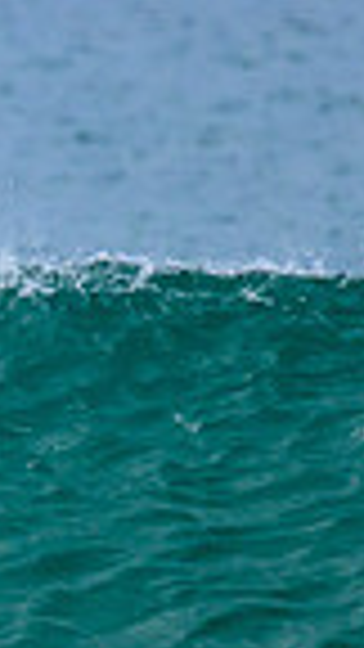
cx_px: -751
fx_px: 58014
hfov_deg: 0.4
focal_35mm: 3381
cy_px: 431
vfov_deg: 0.6
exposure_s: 1/2000
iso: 1250
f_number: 11
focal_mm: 800
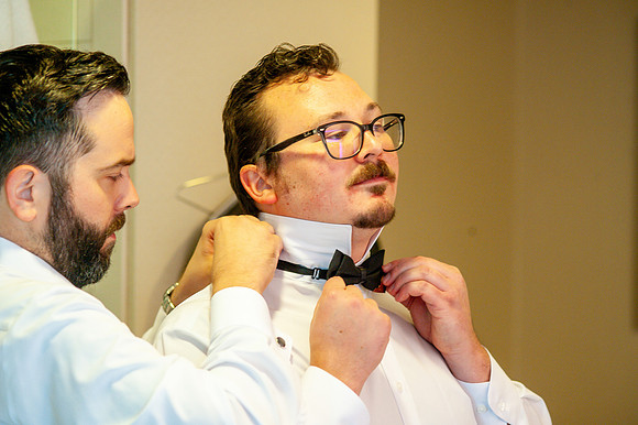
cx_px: 319
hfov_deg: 19.5
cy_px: 212
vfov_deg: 13.0
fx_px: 1860
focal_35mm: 105
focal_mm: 105
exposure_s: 1/160
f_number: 4
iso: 2000
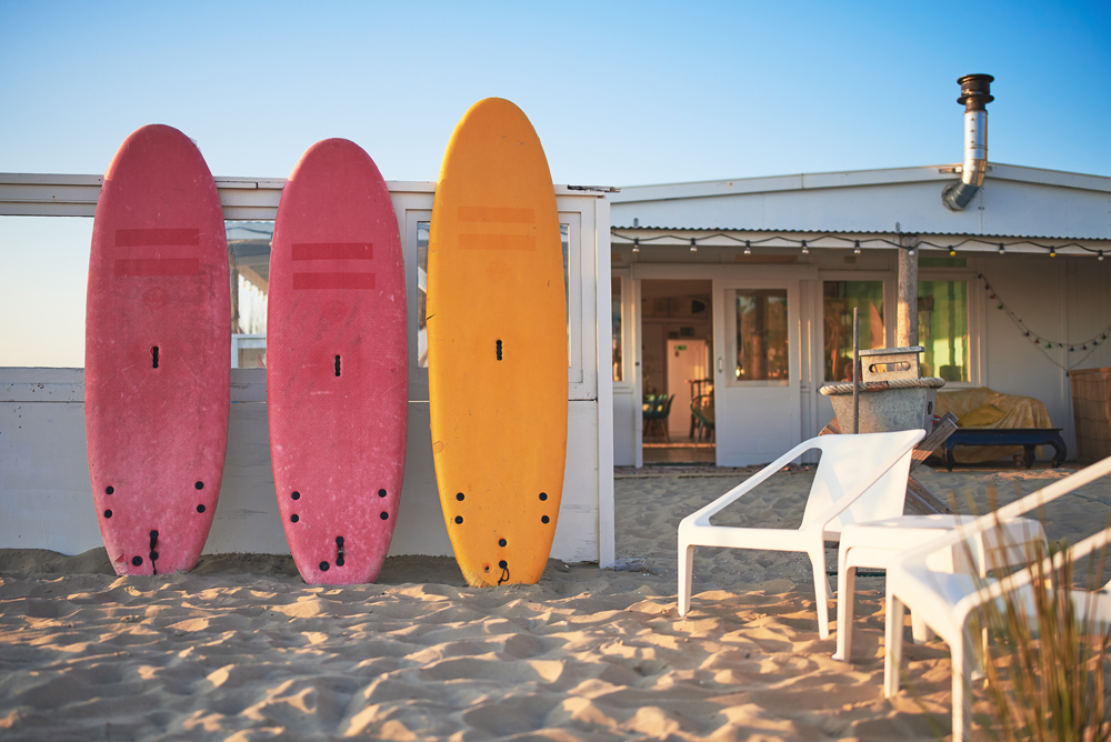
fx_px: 1081
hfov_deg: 54.4
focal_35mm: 35
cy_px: 371
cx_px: 556
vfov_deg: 37.9
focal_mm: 35
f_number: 1.4
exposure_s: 1/3000
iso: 100
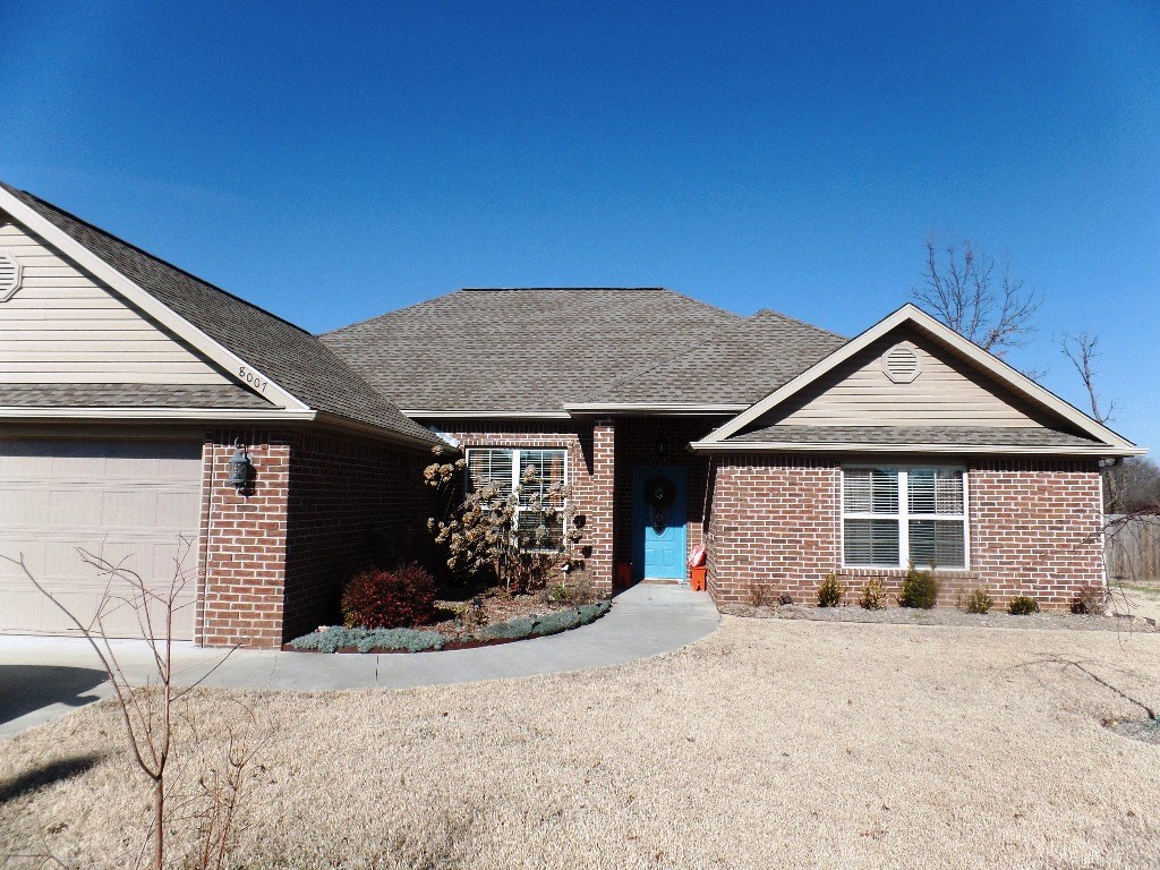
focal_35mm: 23
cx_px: 580
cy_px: 435
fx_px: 771
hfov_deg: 73.9
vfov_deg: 58.9
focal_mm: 4.1
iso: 80
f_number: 3.5
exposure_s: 1/1000
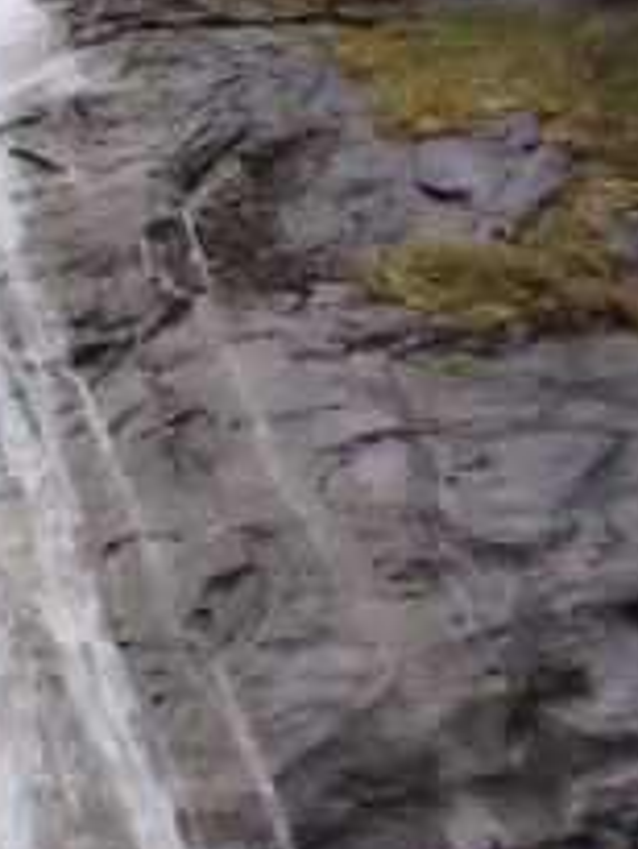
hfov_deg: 15.7
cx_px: -522
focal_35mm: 80
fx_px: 1964
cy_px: 178
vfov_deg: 24.1
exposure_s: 1/100
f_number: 2.2
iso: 107
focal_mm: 1.42
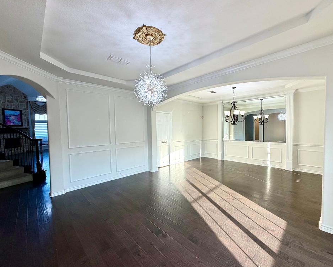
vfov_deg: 84.0
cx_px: 176
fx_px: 148
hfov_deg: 96.7
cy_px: 134
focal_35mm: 15
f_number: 2.2
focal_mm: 2.22
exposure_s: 1/120
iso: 100
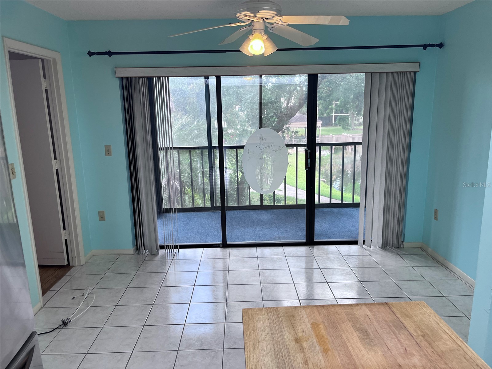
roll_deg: +2.0
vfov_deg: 53.1
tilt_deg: -12.5
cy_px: 184
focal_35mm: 26
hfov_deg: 67.3
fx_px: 370
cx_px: 246
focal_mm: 5.1
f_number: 1.6
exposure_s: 1/120
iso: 100
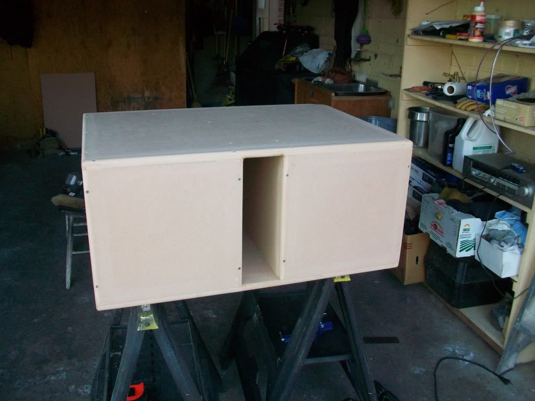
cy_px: 200
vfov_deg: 44.2
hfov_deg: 56.8
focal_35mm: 32
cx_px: 268
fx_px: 495
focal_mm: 5.7
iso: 133
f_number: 2.8
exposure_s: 1/60
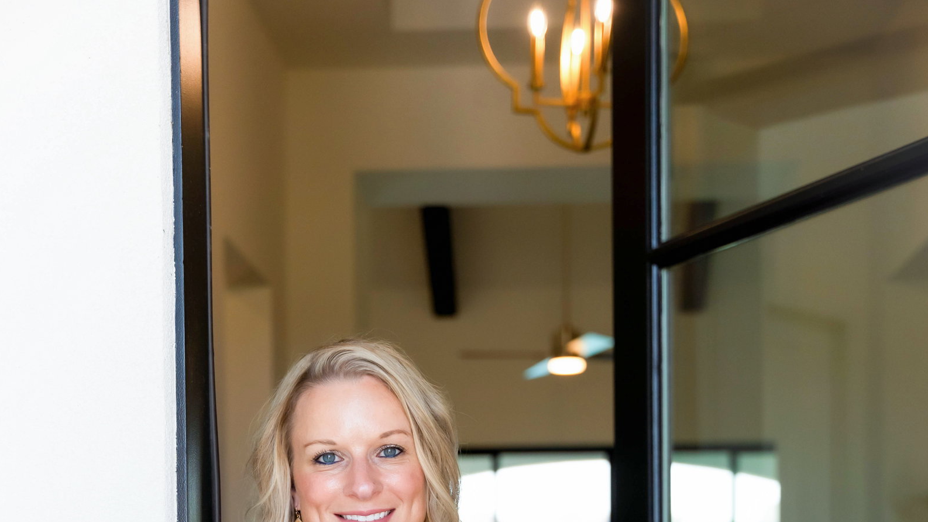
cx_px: 465
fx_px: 1631
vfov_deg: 17.2
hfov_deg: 31.8
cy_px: 651
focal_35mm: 66
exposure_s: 1/800
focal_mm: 41.8
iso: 640
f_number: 2.8
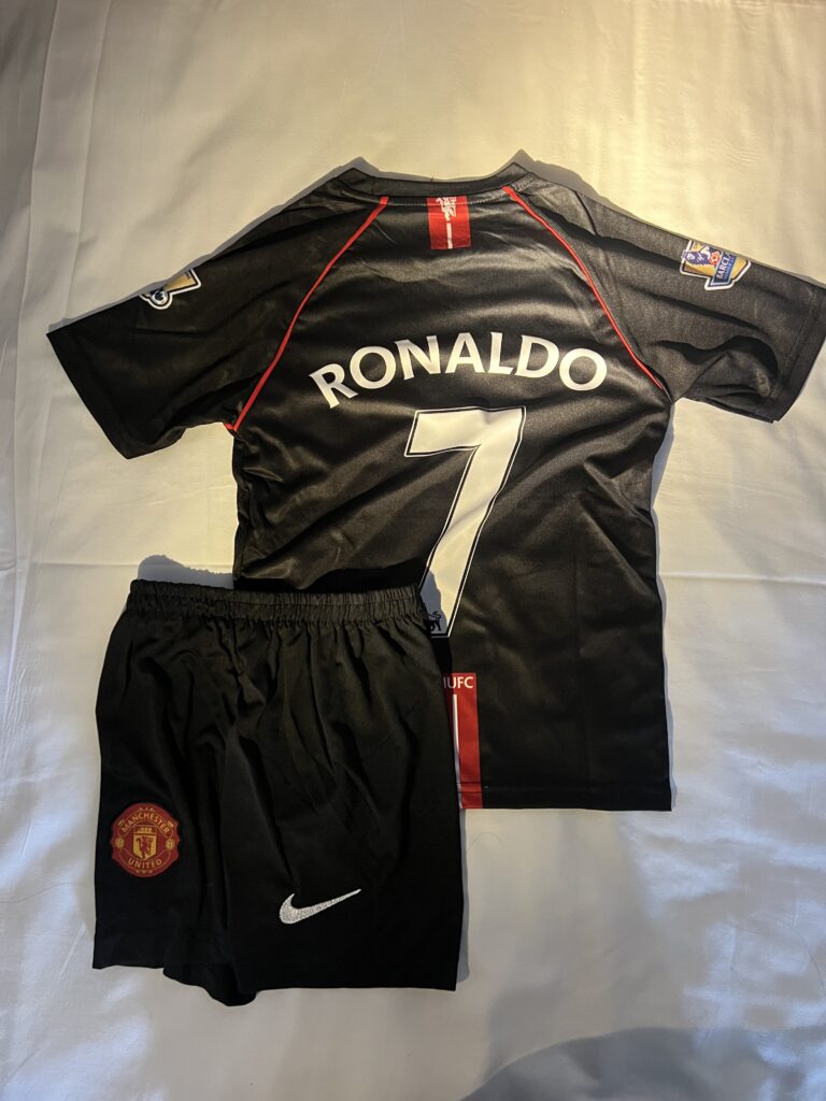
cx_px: 413
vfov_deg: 67.3
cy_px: 550
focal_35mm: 26
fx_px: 827
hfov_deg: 53.1
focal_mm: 5.7
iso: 500
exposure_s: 1/60
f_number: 1.5
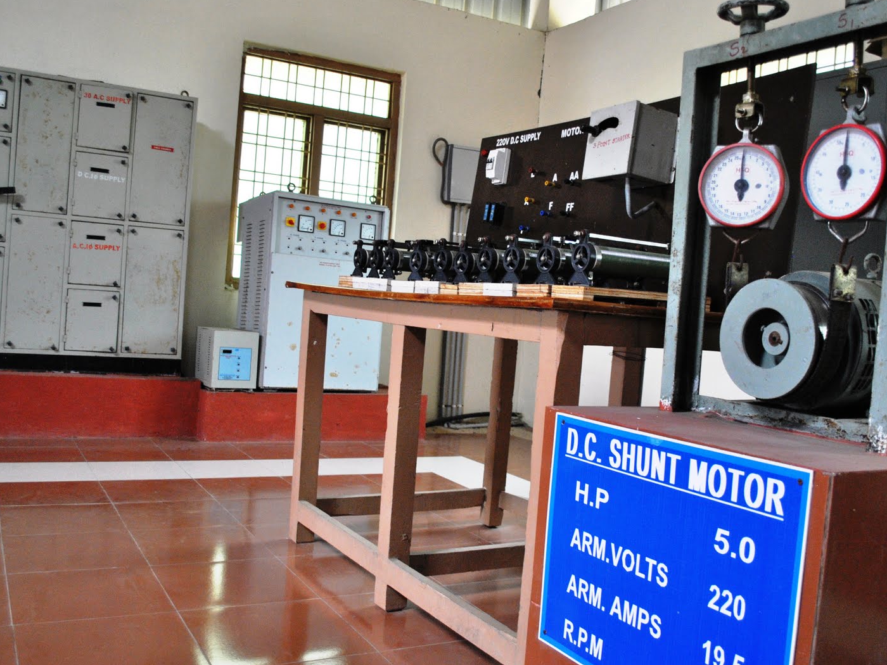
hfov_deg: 55.3
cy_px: 336
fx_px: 846
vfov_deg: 42.9
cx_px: 454
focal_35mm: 33
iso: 400
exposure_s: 1/60
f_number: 3.8
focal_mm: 20
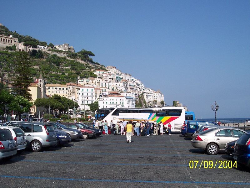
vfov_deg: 37.7
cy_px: 94
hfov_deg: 49.0
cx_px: 125
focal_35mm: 38
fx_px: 274
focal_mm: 8
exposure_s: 1/1000
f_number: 4.8
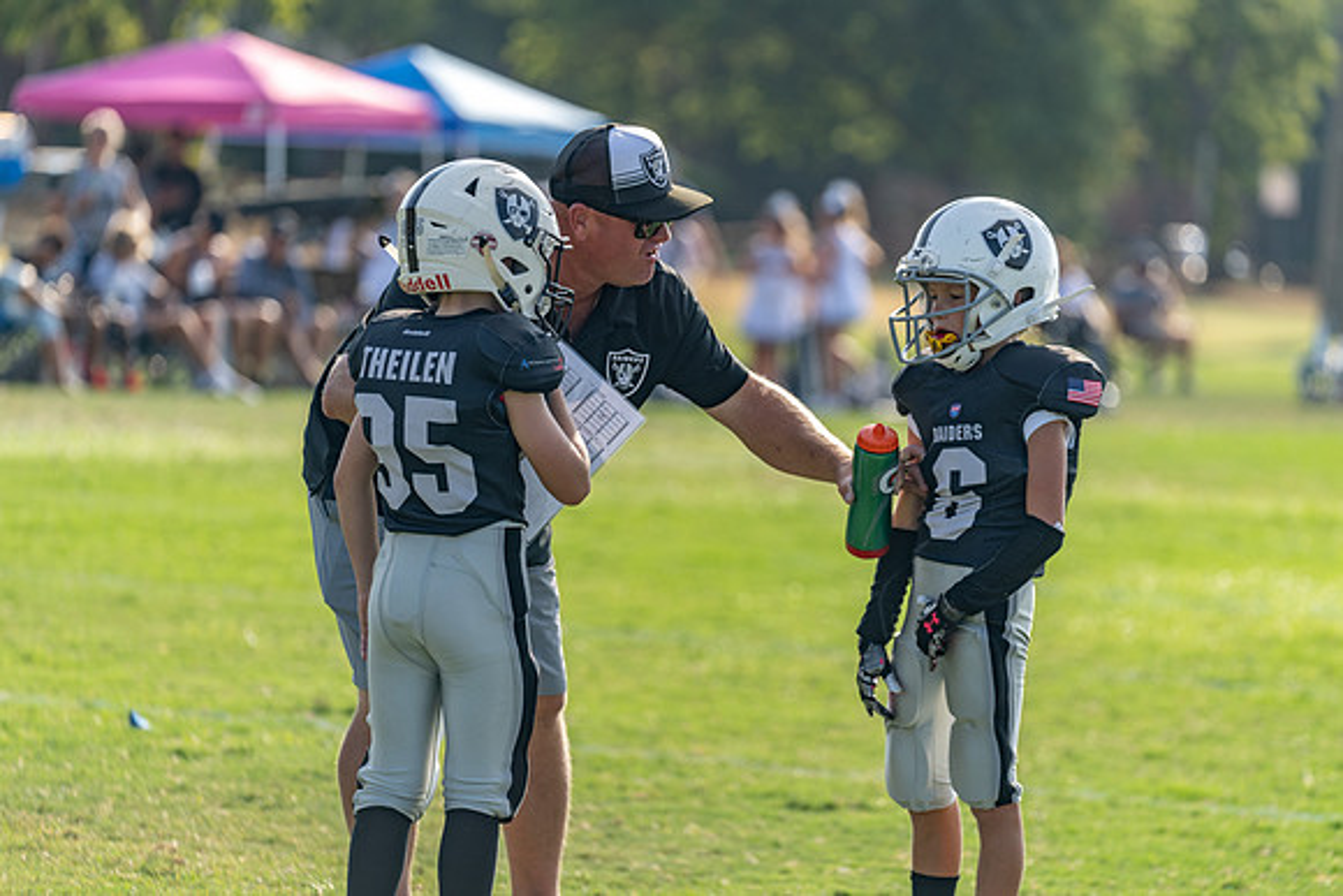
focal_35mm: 200
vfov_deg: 6.9
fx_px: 7463
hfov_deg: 10.3
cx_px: 672
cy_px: 448
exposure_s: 1/1000
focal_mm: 200
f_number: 3.5
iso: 100
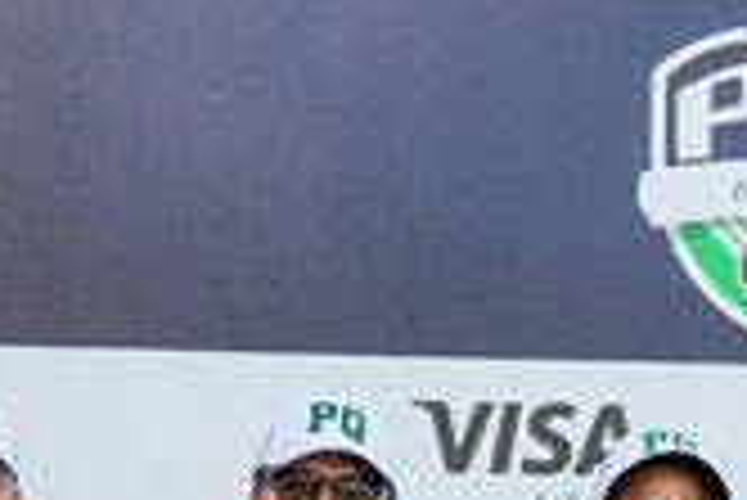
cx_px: 918
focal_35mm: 154
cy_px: 950
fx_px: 3198
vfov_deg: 8.5
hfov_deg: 13.0
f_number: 6.3
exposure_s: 1/400
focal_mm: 27
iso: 1000
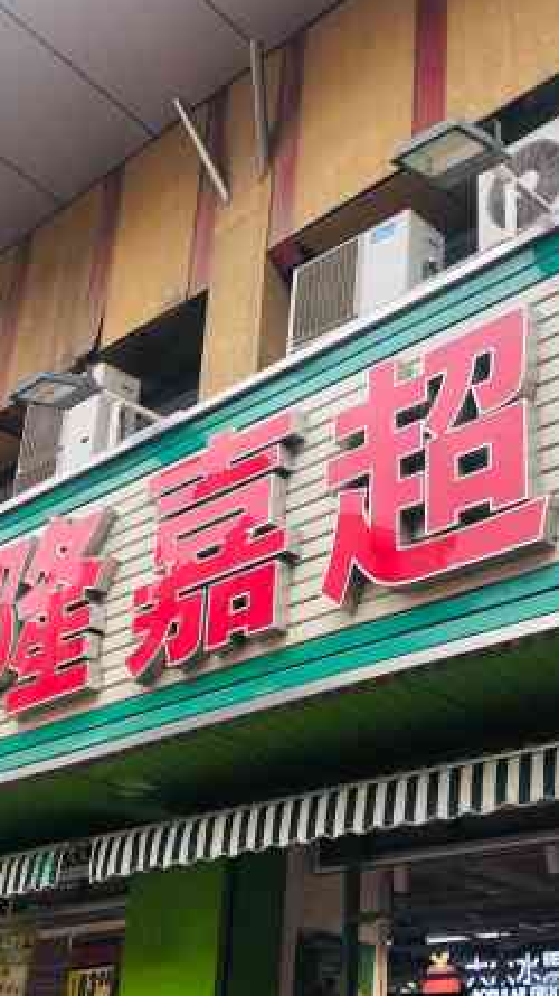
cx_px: 335
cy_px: 565
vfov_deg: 42.8
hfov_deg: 24.9
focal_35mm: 48
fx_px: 1266
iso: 20
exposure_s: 1/714
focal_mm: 3.99
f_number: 1.8
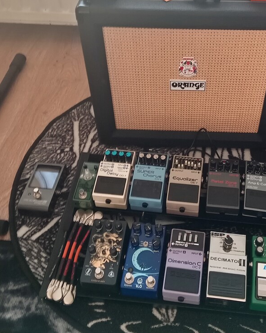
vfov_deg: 42.7
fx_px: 423
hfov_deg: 34.6
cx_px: 174
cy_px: 134
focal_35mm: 43
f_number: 1.8
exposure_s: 1/20
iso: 1056
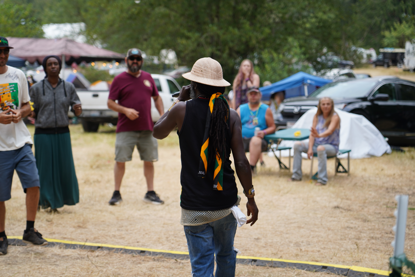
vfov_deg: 13.0
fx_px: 1210
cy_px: 138
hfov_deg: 19.5
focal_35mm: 105
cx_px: 208
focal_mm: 105
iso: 160
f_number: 4
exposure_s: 1/160
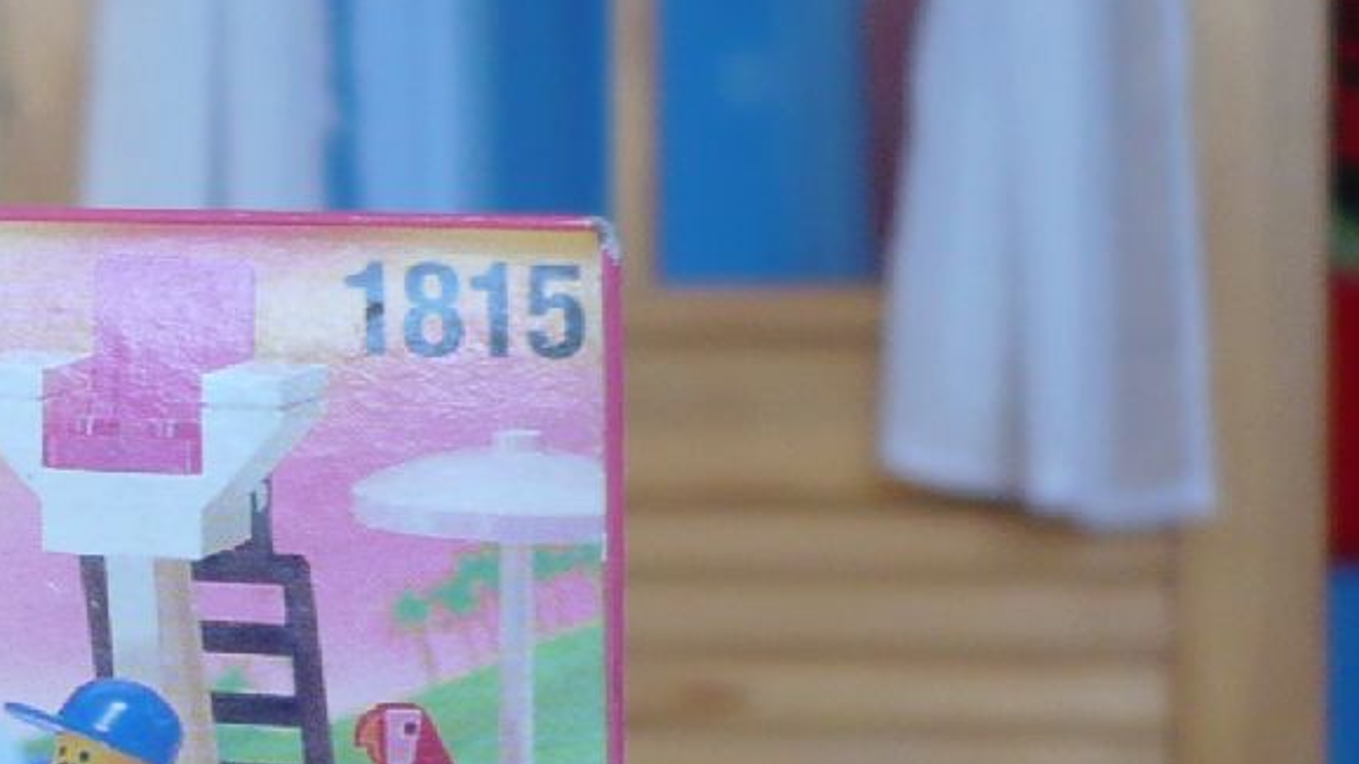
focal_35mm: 130
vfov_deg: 9.3
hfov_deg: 15.6
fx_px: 4684
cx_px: -439
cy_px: 710
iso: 100
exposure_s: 1/40
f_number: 2.8
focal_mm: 5.8
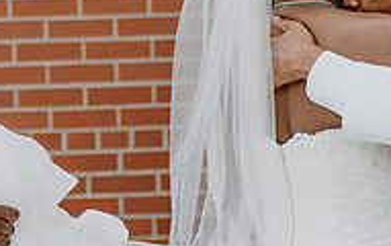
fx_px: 1451
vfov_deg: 9.7
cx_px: 325
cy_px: 96
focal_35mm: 136
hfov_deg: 15.2
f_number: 2.2
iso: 100
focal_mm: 35
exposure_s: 1/400
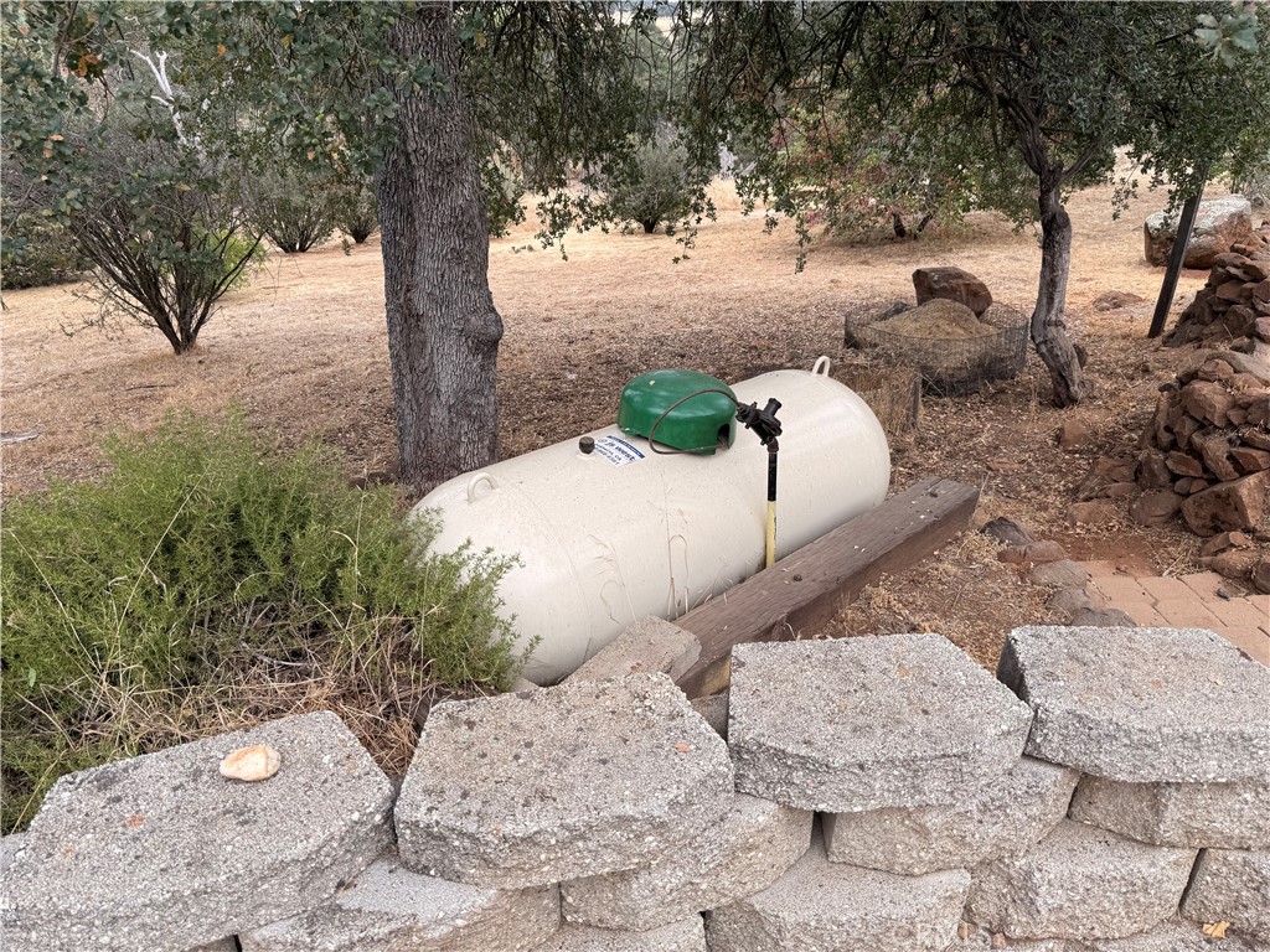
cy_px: 476
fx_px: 881
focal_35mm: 24
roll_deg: -1.6
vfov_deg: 56.8
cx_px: 635
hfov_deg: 71.6
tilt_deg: -26.6
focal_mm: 6.76
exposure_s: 1/563
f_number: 1.78
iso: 80
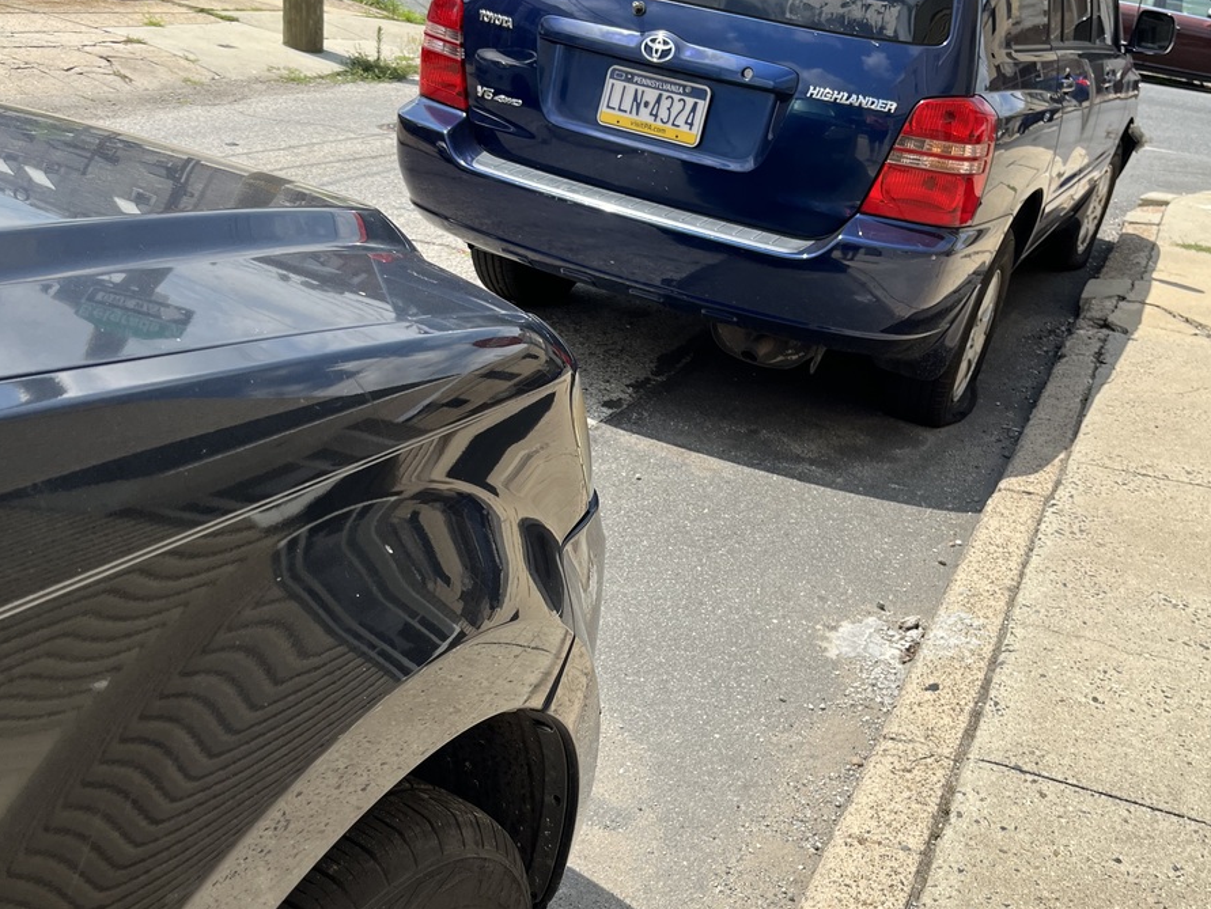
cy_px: 577
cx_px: 608
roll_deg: -7.5
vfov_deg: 40.4
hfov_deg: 52.6
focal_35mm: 35
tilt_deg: -27.6
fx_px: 1225
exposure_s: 1/2179
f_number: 1.6
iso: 50
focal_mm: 5.1
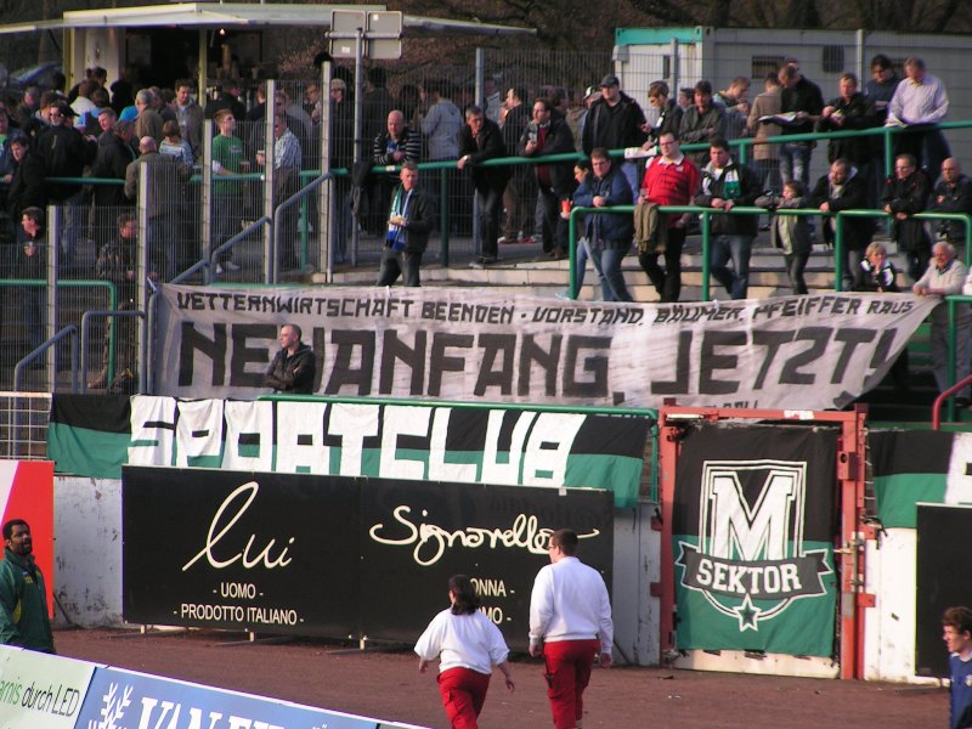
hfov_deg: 6.7
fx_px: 8340
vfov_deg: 5.0
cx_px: 486
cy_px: 364
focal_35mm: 297
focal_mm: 45.4
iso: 50
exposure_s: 1/320
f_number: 3.5
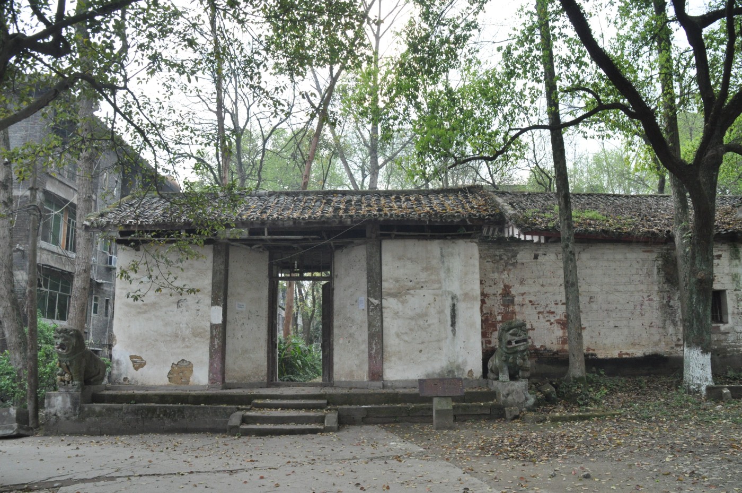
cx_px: 371
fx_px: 556
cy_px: 246
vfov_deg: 47.8
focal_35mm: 27
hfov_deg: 67.5
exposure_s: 1/400
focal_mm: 18
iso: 1250
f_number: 10
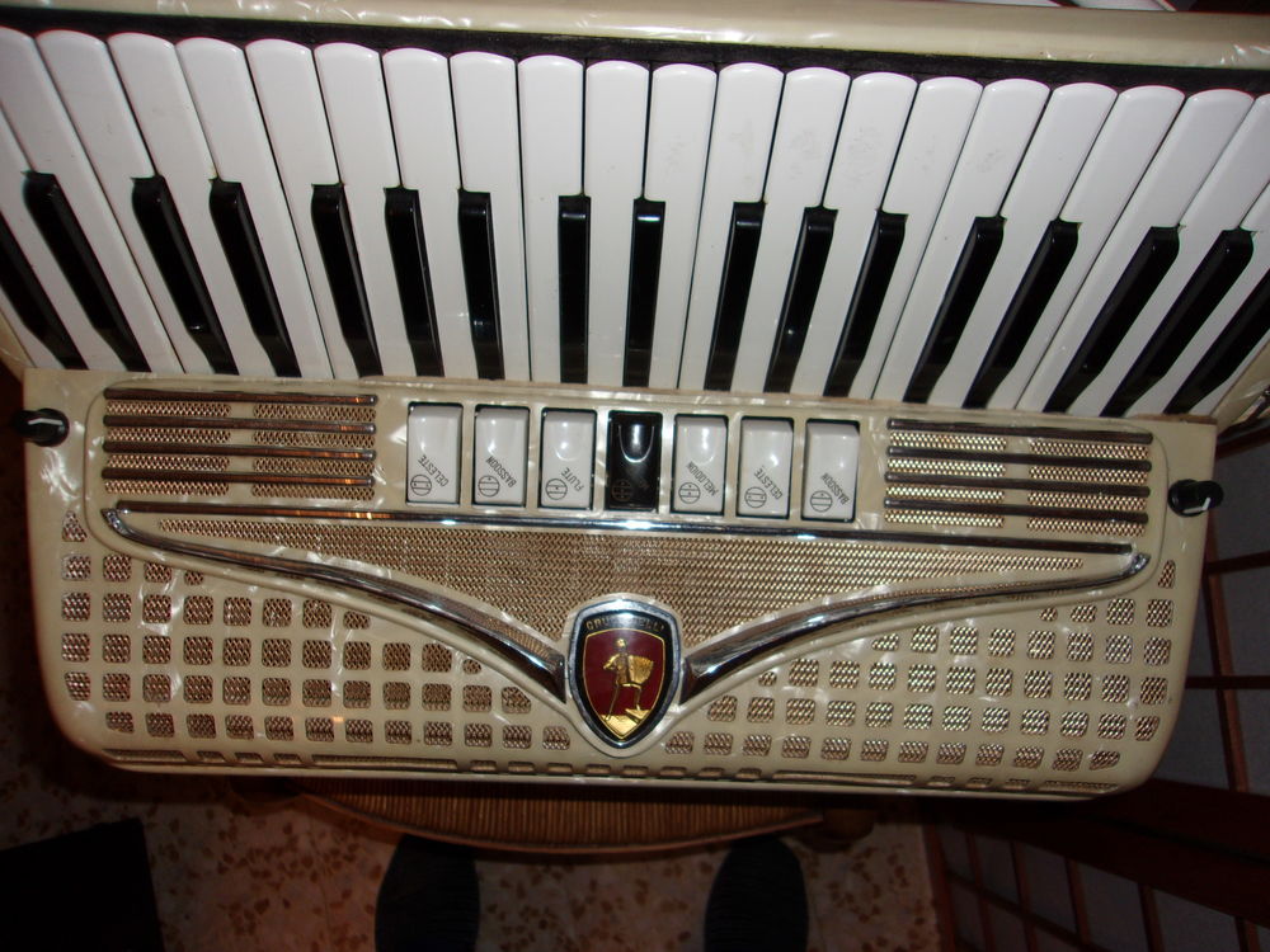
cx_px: 635
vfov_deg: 51.4
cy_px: 476
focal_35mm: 27
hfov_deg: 65.3
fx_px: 991
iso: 80
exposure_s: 1/34
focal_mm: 4.9
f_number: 3
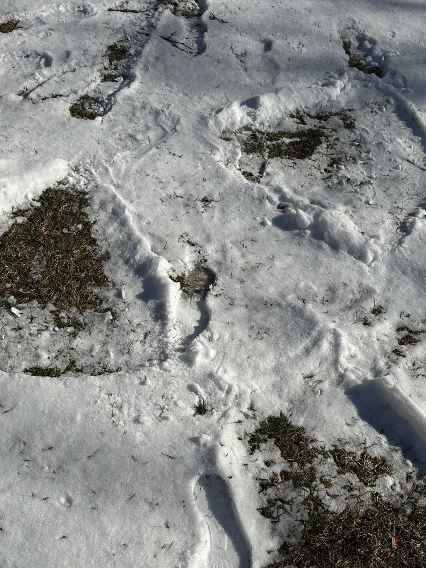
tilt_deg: -50.4
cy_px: 318
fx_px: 705
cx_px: 288
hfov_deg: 33.3
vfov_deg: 43.8
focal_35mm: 43
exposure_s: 1/10753
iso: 80
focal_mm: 6.86
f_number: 1.78
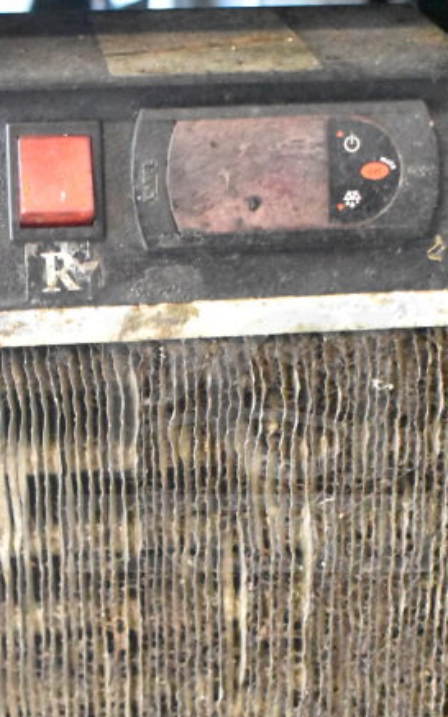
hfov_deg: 13.6
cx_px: 246
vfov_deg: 21.6
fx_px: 1876
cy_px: 442
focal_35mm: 96
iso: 18000
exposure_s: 1/50
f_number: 4.2
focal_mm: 30
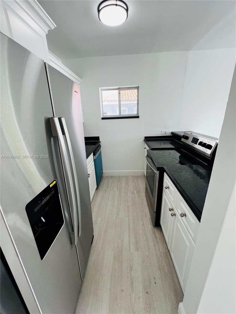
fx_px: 118
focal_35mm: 13
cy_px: 157
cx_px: 118
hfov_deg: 89.9
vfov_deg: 106.2
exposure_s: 1/120
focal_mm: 1.57
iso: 64
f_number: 1.8
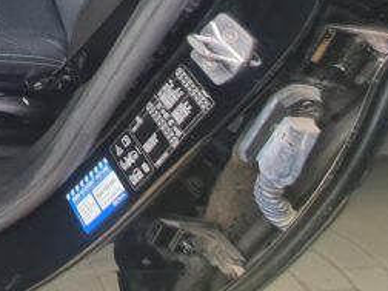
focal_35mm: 41
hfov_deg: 30.9
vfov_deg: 26.4
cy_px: -136
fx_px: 460
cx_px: -159
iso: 64
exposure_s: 1/112
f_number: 2.2
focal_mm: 2.2
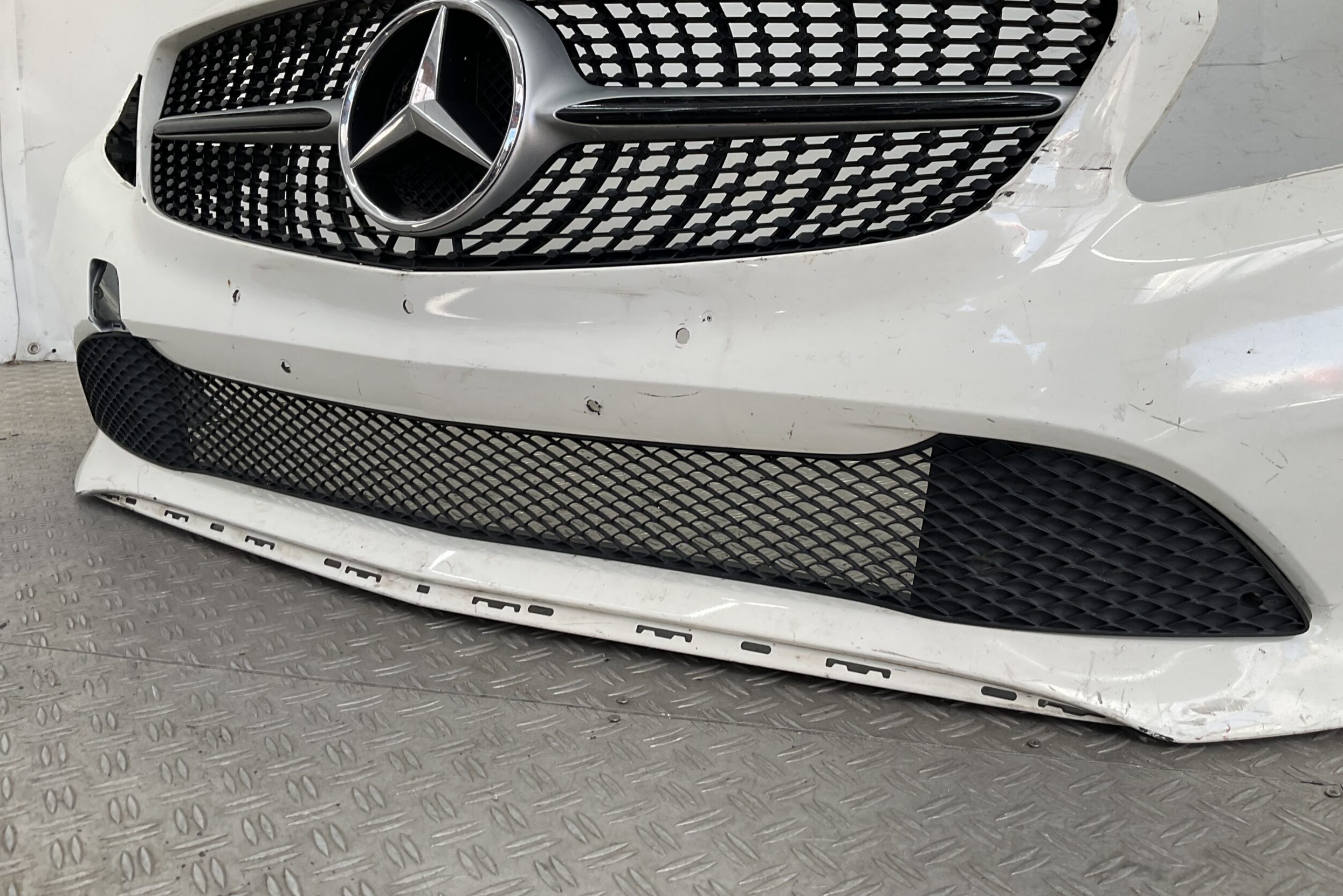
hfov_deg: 60.3
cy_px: 379
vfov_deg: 42.2
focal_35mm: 31
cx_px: 680
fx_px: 1156
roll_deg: -0.9
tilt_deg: -11.6
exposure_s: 1/130
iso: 16
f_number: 1.8
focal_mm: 3
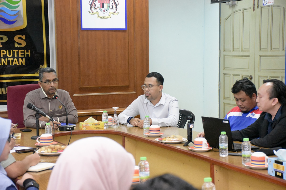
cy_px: 95
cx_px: 143
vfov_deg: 16.3
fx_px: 667
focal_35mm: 84
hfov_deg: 24.2
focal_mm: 56
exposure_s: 1/250
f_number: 4.8
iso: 8000
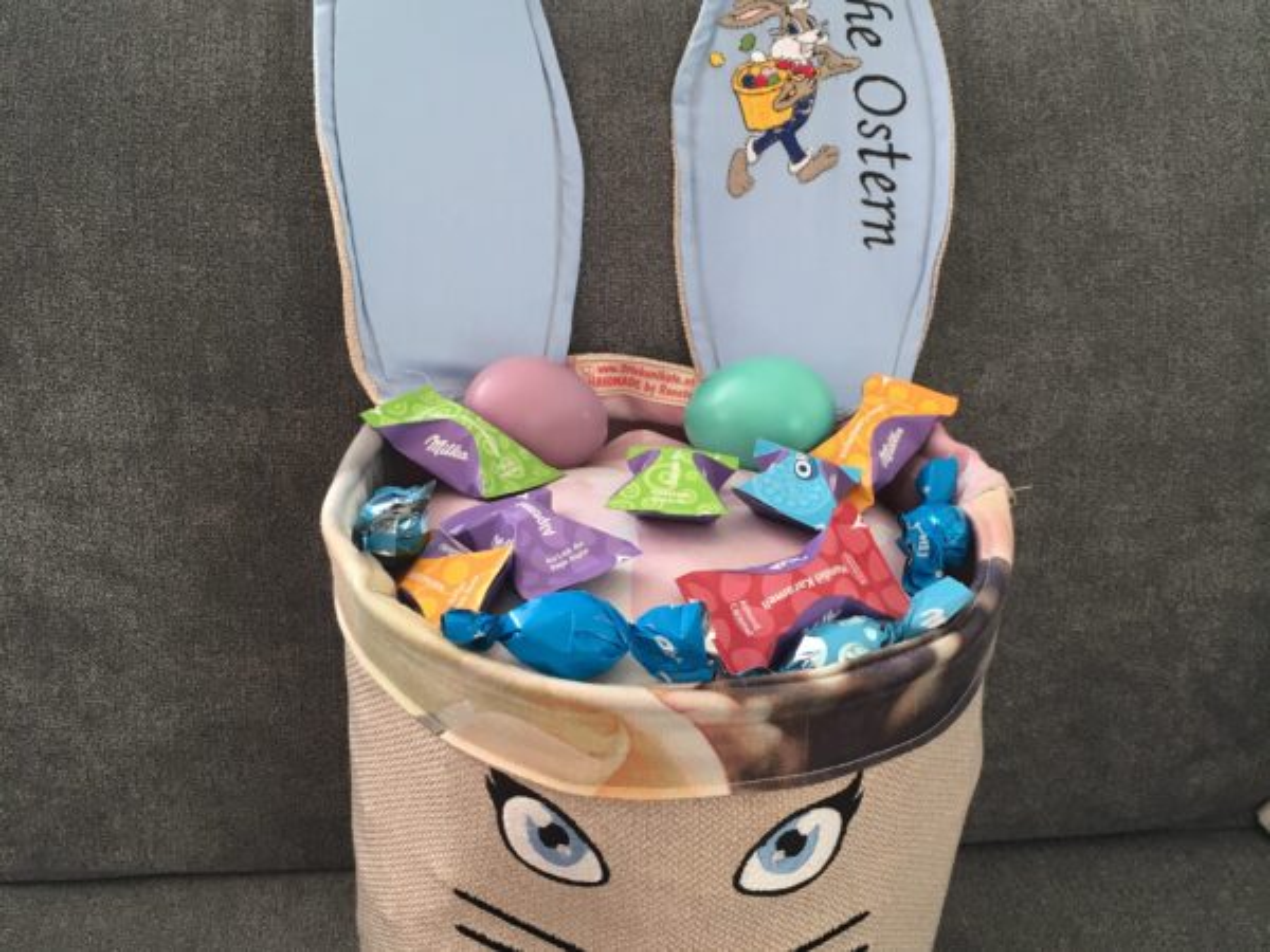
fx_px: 1064
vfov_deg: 48.2
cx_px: 635
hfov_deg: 61.7
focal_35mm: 29
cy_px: 476
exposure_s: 1/33
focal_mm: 4.15
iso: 64
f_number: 2.2
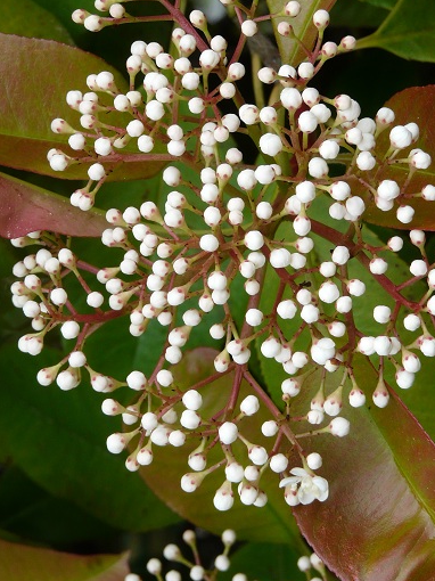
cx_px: 261
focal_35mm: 128
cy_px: 197
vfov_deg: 15.4
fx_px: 2146
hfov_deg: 11.6
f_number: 4.5
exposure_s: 1/200
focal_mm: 14.3
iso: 100
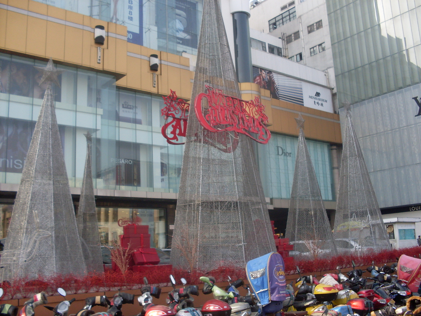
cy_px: 158
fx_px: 462
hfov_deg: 49.0
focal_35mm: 38
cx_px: 210
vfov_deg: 37.7
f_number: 2.8
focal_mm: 6.3
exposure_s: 1/350
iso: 80
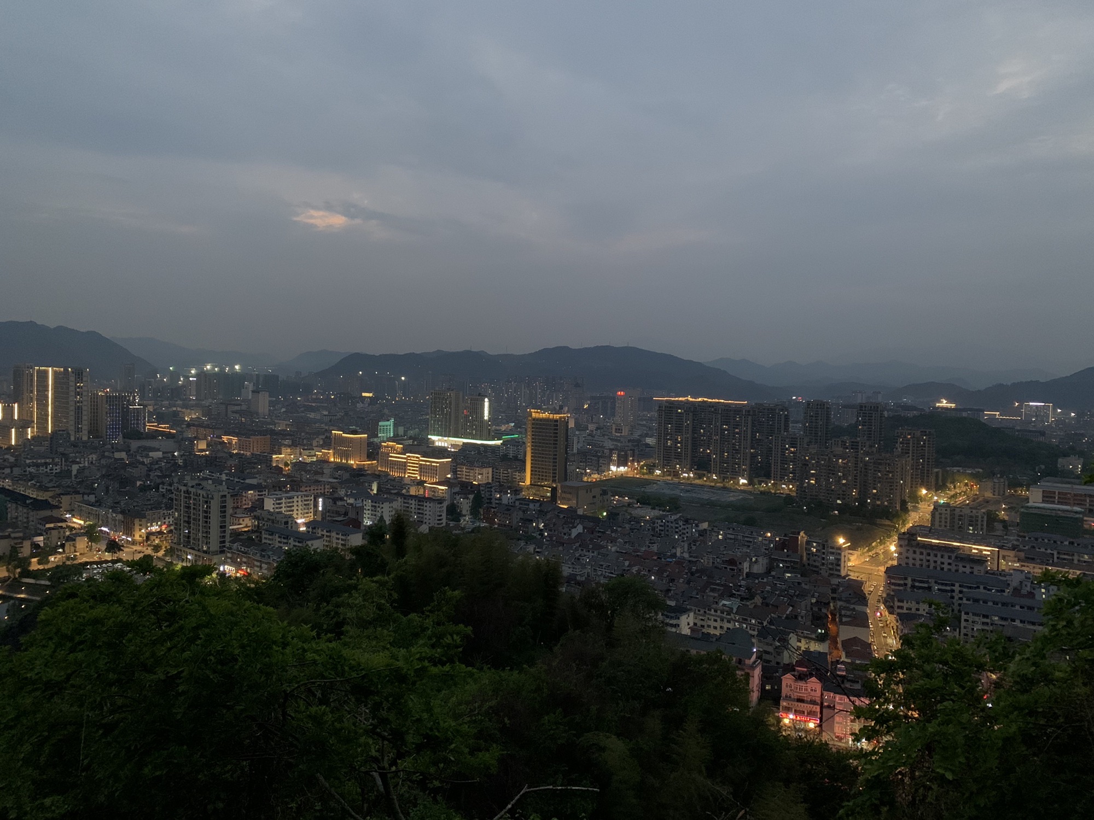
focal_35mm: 26
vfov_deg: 53.1
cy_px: 410
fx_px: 822
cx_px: 547
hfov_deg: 67.3
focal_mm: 4.25
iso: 800
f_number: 1.8
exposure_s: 1/30
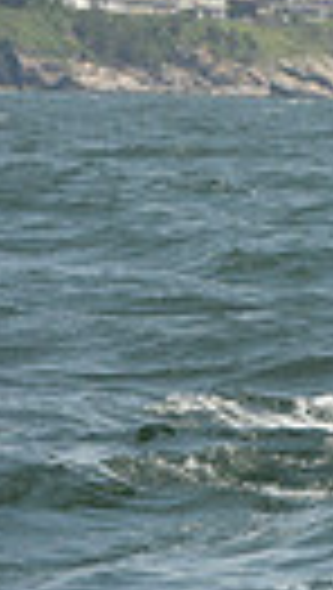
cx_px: 1292
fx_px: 10515
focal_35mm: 672
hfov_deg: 1.8
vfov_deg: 3.2
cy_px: -106
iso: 400
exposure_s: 1/1600
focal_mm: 145
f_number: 8
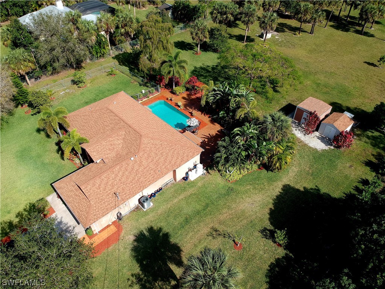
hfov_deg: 69.4
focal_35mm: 25
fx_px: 278
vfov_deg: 54.9
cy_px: 144
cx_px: 192
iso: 100
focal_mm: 4.49
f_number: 2.6
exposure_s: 1/833
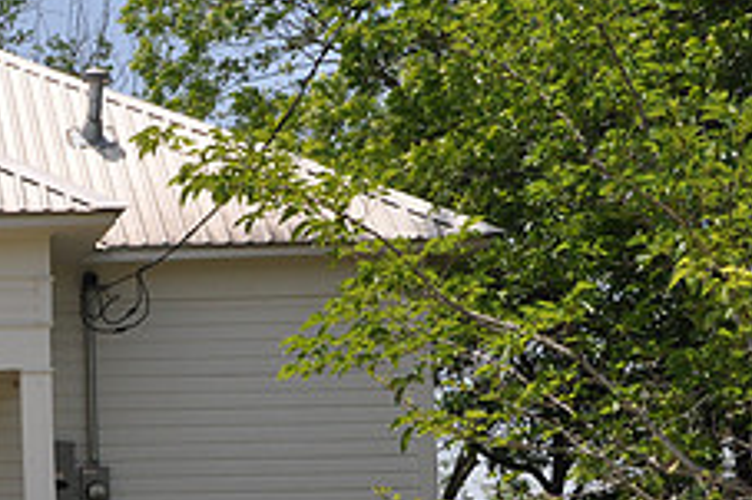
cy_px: 346
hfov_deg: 16.9
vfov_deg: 11.9
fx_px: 2400
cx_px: -182
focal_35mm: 115
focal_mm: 30
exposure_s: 1/200
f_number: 11
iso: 200
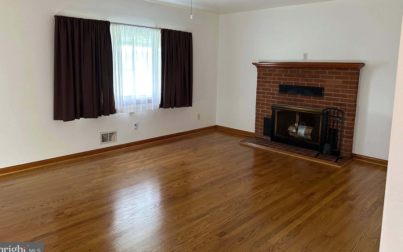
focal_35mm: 28
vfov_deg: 44.4
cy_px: 105
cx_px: 199
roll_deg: -0.5
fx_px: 308
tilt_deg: -6.8
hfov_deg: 66.5
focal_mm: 5.7
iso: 500
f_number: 1.5
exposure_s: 1/60
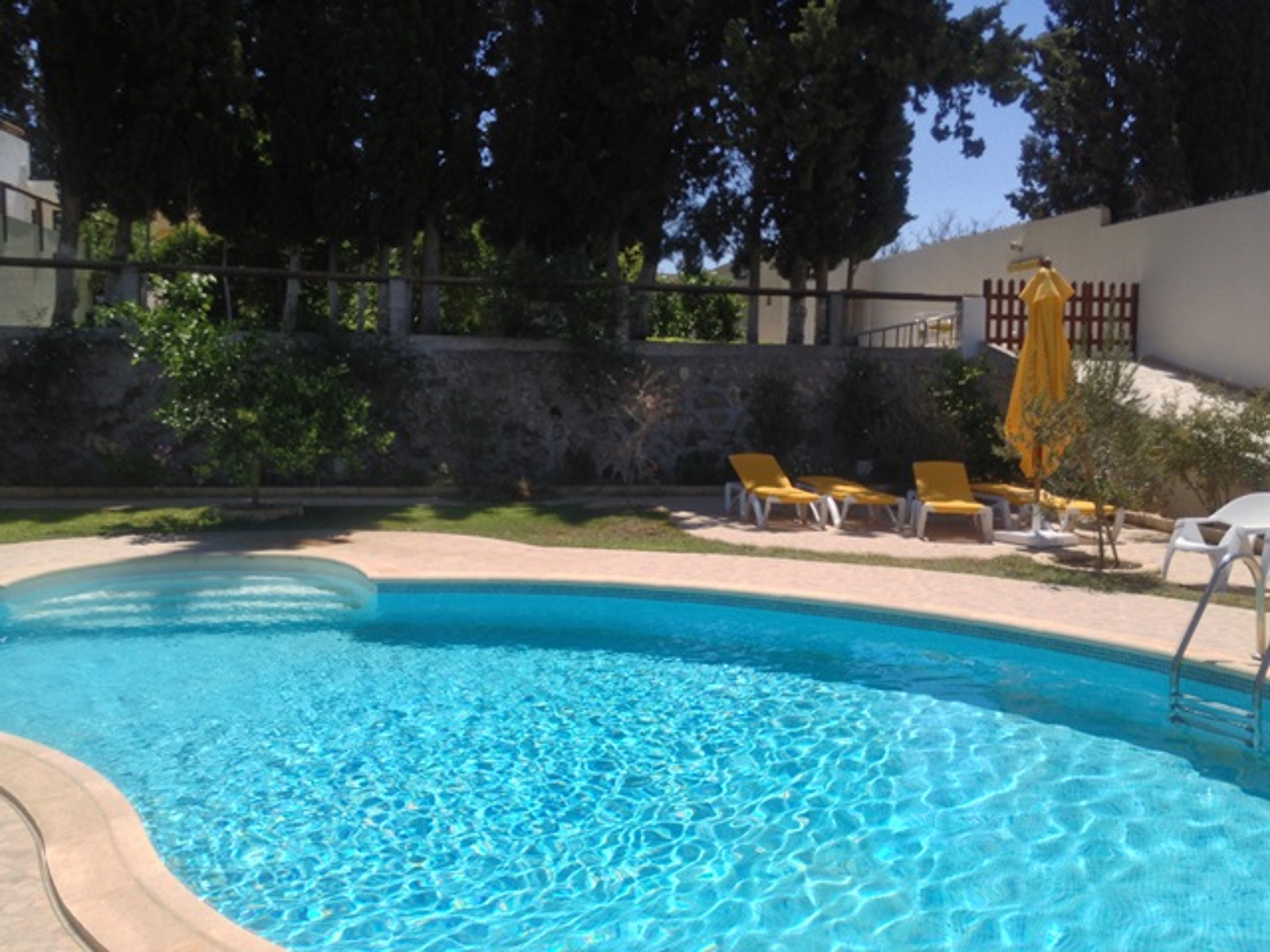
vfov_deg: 40.7
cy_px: 476
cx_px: 635
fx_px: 1284
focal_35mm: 35
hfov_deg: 52.6
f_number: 2.4
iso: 50
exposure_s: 1/1842
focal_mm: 4.28
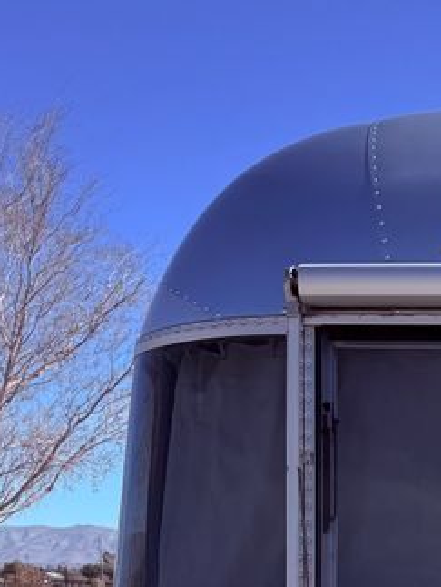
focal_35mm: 76
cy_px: 709
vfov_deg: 23.4
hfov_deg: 17.5
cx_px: 661
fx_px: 1288
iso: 80
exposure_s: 1/4167
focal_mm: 6.76
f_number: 1.78
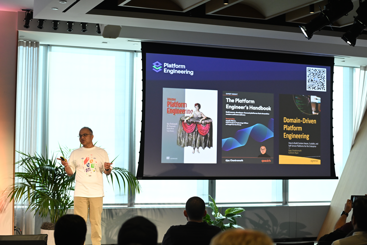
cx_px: 184
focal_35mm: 70
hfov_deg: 28.8
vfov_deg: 19.5
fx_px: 714
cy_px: 122
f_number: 4
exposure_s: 1/200
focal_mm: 70
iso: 2500
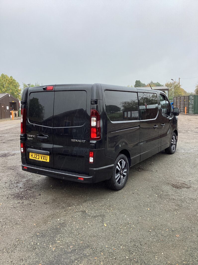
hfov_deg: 45.5
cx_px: 99
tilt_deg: -6.7
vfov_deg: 58.3
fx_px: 236
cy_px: 132
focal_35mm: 31
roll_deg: +1.3
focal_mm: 3.3
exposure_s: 1/141
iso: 25
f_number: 2.4
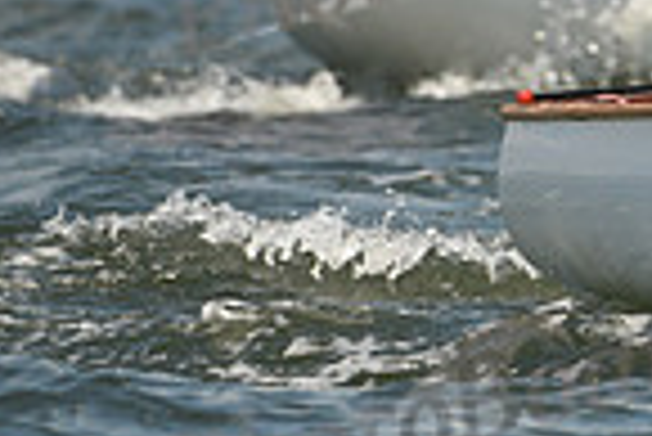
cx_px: 1039
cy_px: 110
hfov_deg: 1.3
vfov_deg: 0.9
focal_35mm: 1599
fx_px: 28988
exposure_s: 1/2000
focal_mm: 400
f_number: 5
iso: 250
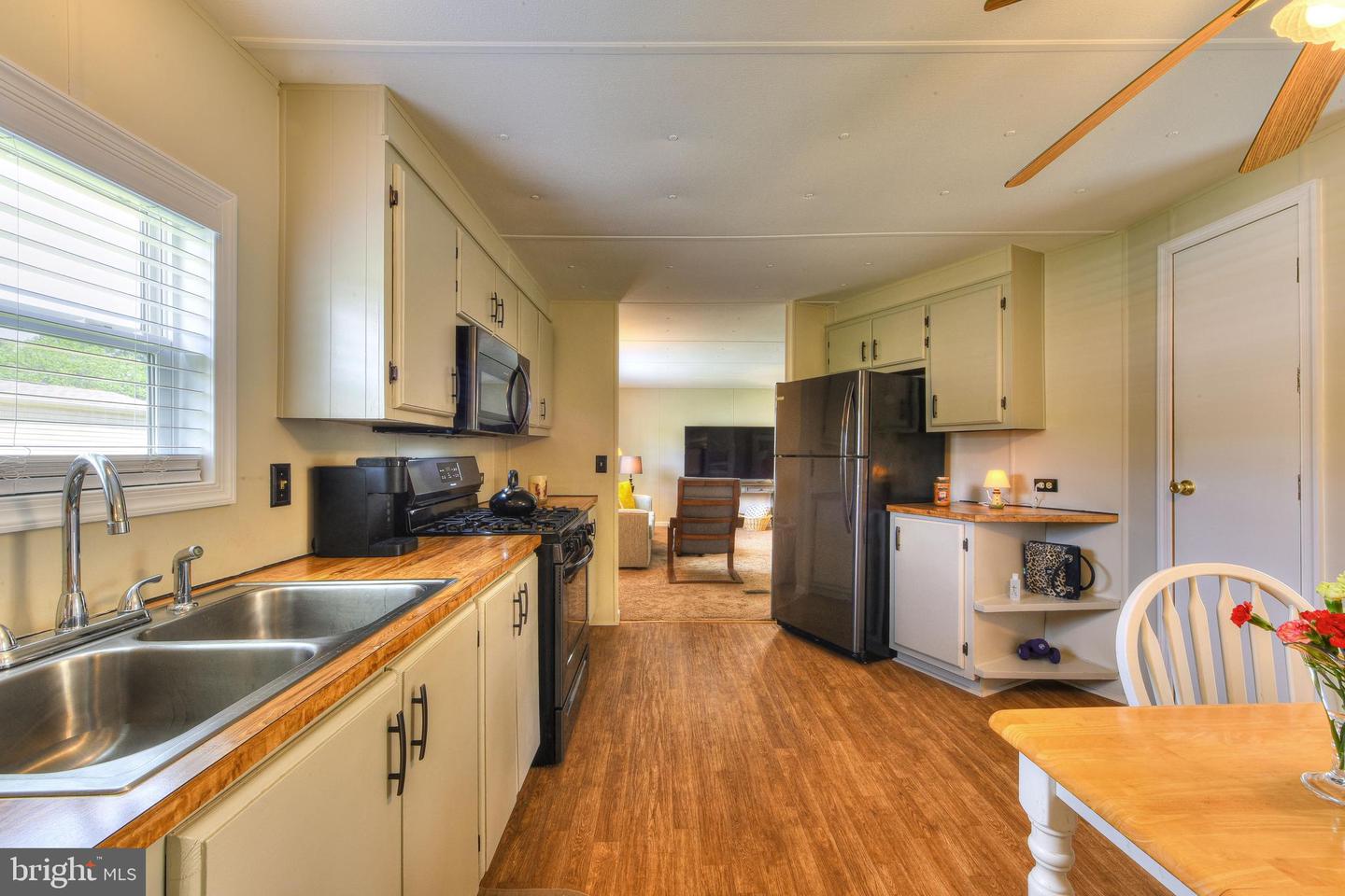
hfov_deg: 104.3
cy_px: 448
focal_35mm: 14
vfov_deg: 81.2
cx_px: 672
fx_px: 523
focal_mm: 14
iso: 100
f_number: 22
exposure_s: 1
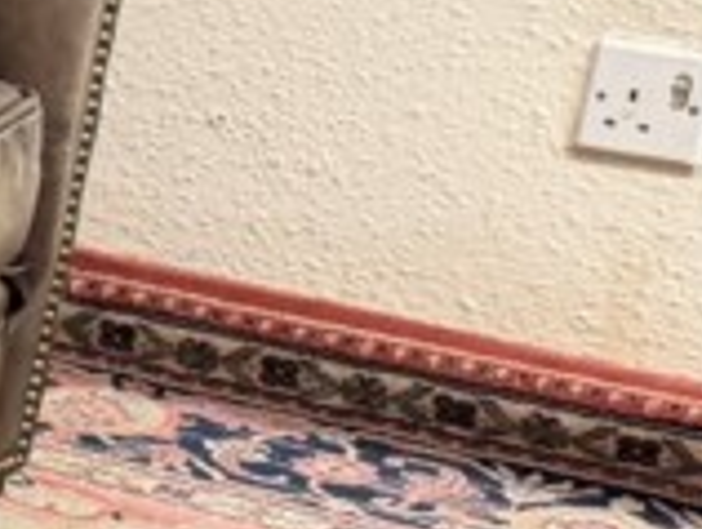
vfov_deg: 8.1
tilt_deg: -22.8
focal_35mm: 182
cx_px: -1831
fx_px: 3697
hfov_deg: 8.1
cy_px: 578
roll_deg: +0.2
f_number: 1.78
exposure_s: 1/50
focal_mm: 6.76
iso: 200
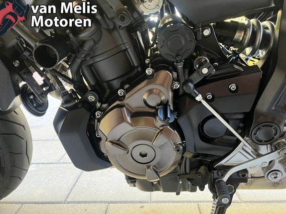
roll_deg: +1.9
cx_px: 140
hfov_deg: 61.7
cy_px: 104
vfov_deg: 48.2
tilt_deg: -16.6
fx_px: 240
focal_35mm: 29
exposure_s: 1/60
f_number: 1.6
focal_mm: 5.1
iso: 250
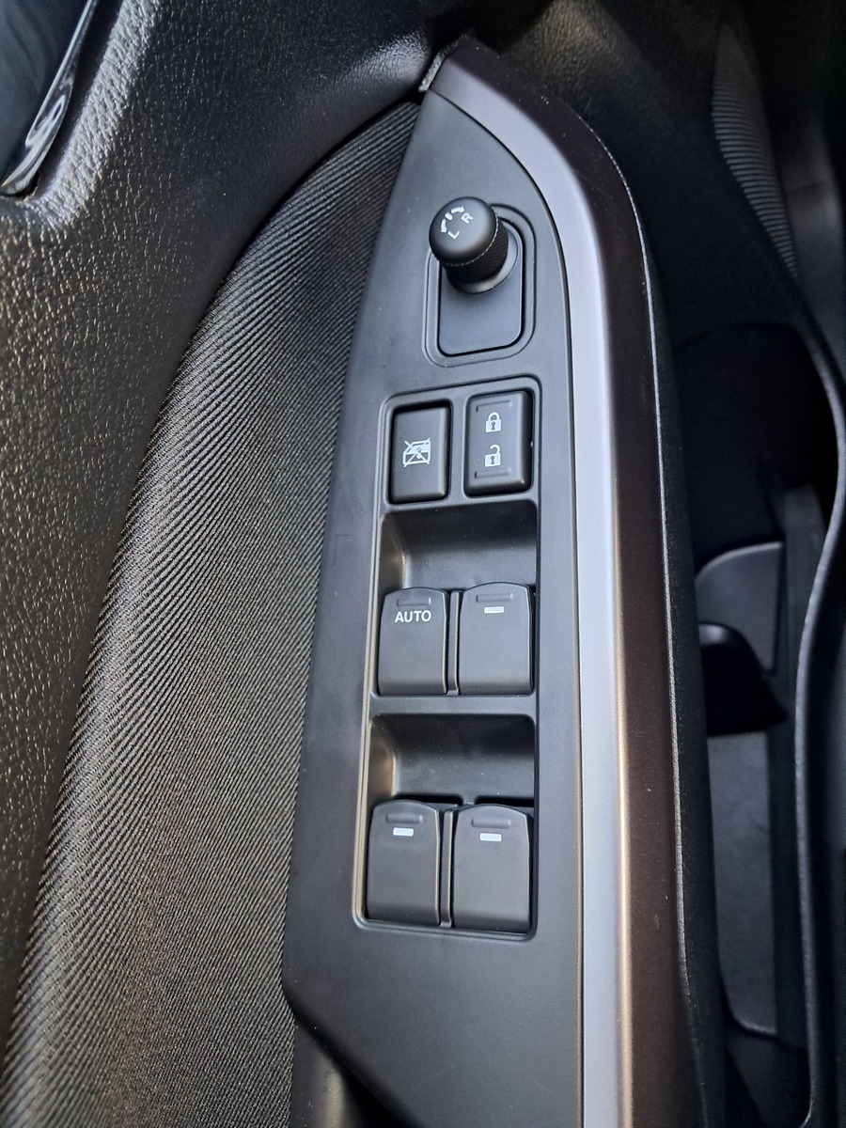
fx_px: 880
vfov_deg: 65.3
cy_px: 564
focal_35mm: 27
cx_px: 423
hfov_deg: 51.4
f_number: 1.8
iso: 500
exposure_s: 1/33
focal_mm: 4
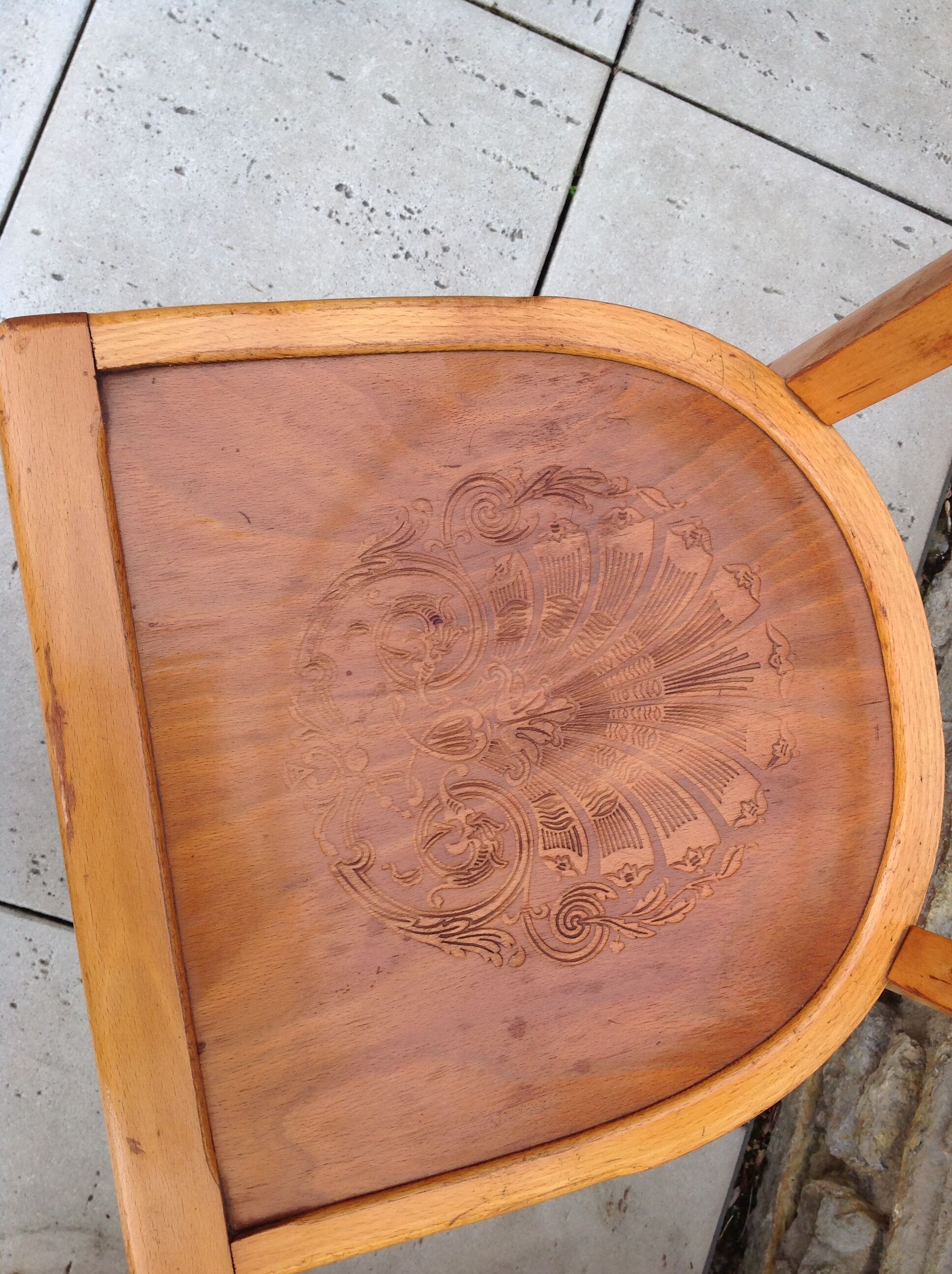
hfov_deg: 40.6
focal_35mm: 35
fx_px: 1287
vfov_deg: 52.7
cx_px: 476
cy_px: 637
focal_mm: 4.28
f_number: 2.4
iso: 50
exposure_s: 1/200
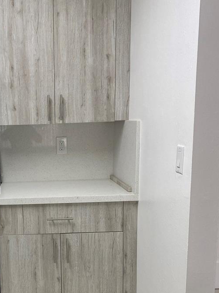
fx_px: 396
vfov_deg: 39.9
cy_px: 199
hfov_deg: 29.8
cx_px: 31
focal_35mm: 47
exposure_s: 1/120
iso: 100
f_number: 1.8
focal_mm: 4.25
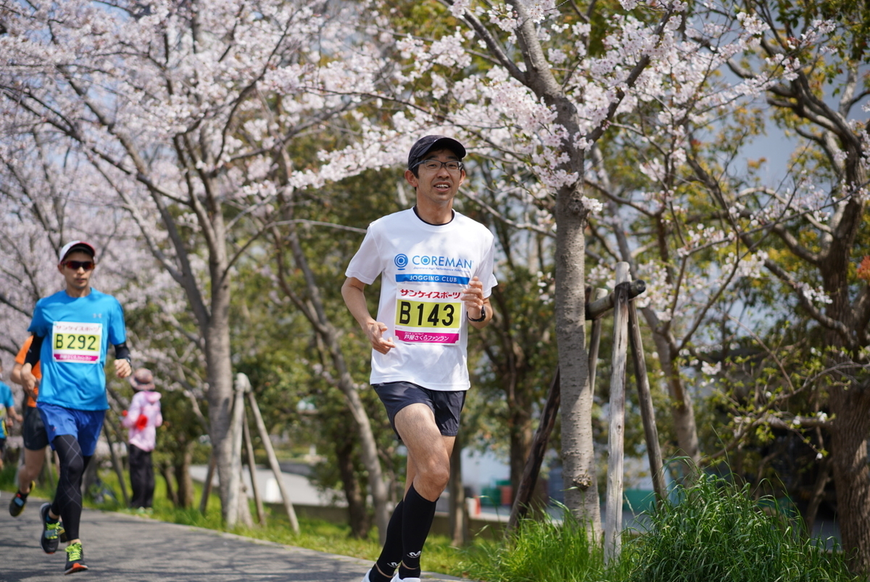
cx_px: 435
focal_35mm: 55
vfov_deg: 24.7
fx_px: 1330
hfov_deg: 36.2
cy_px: 291
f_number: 2.2
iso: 100
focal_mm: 55
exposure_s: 1/2000
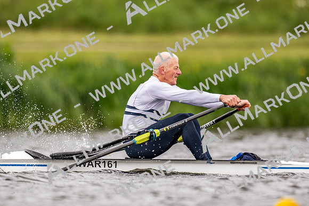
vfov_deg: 1.5
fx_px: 7720
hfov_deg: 2.3
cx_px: 154
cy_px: 103
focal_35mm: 900
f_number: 4
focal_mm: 600
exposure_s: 1/2500
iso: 800
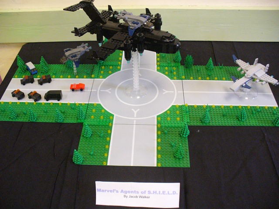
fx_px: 298
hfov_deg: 50.1
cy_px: 104
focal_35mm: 37
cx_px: 140
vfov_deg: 38.7
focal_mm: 6.1
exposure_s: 1/30
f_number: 2.8
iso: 400
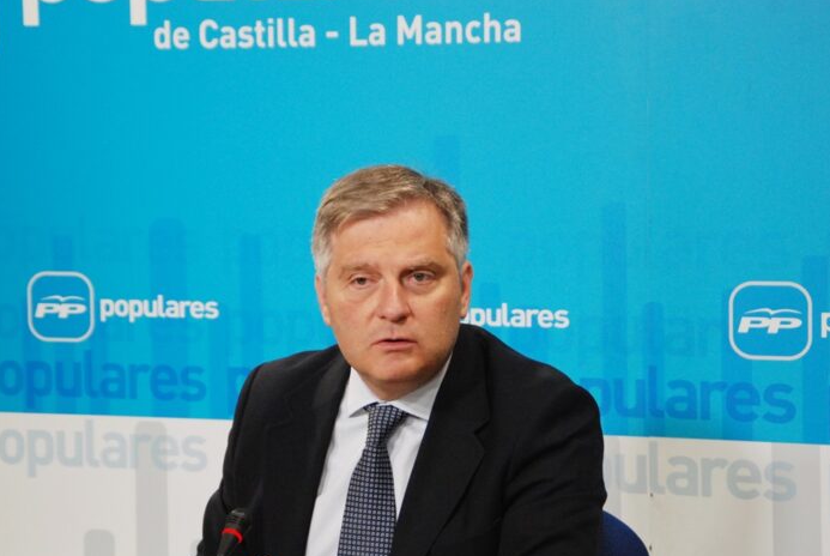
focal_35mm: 133
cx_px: 378
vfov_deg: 10.3
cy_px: 304
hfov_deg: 15.4
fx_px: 3070
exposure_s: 1/40
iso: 1100
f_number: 5.6
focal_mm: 80
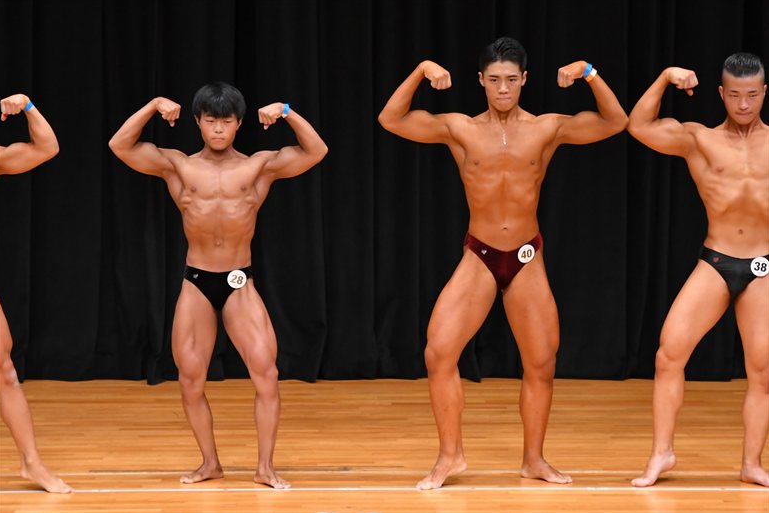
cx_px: 384
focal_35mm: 272
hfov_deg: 7.6
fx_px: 5811
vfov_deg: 5.1
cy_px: 257
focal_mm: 180
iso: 4000
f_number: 5.6
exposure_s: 1/400
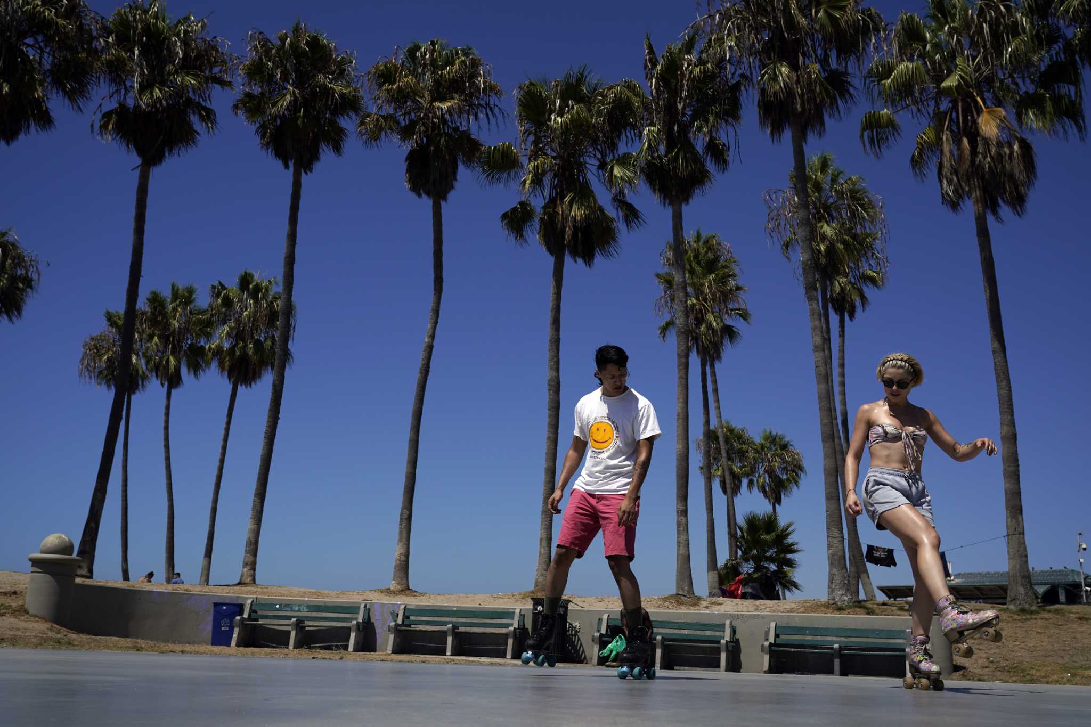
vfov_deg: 40.0
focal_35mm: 33
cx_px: 546
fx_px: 1000
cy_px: 364
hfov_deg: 57.2
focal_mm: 33
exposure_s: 1/1250
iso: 200
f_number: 8
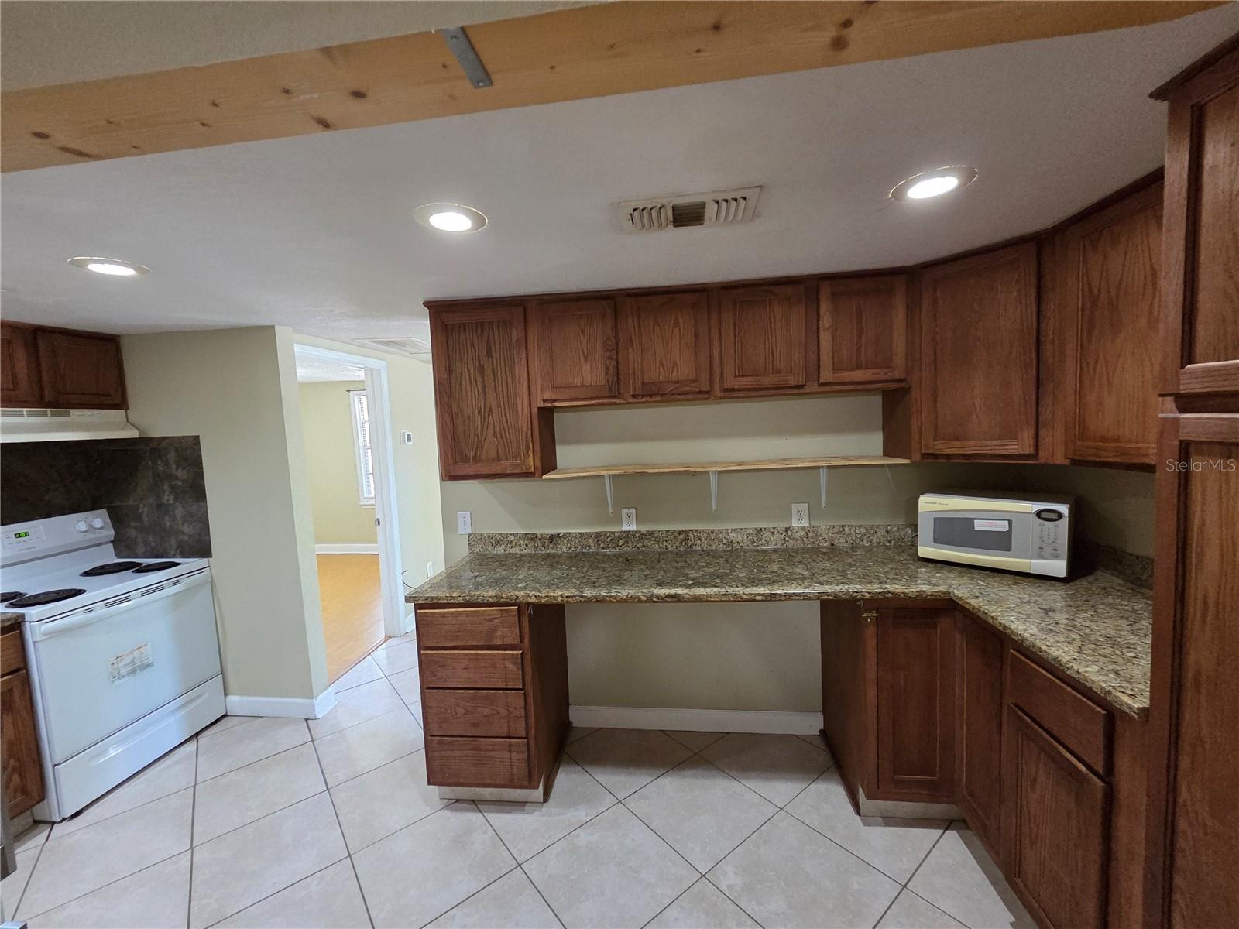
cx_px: 620
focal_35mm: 13
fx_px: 465
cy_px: 464
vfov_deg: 89.9
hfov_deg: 106.2
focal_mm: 2.2
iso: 1000
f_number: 2.2
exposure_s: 1/60
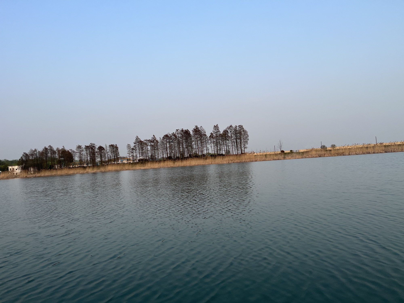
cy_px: 152
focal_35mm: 26
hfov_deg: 67.3
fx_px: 303
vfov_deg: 53.1
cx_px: 202
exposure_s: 1/1279
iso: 50
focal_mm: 5.1
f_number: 1.6
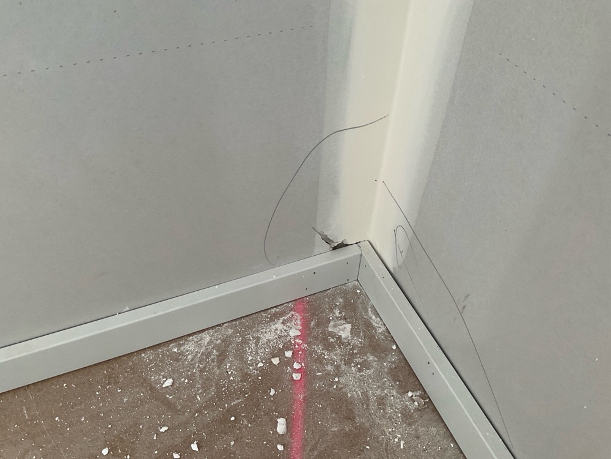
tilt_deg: -46.1
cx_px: 306
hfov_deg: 61.7
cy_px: 230
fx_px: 512
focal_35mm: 29
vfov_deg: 48.2
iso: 50
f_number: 1.8
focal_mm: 3
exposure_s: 1/60
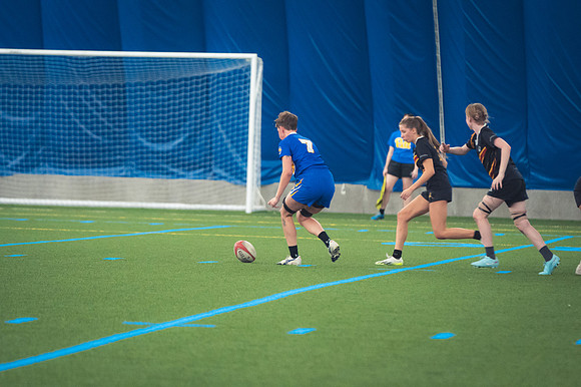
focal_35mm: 277
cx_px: 290
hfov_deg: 7.4
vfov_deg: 5.0
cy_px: 194
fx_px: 4468
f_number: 2.8
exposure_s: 1/320
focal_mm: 185
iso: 4000
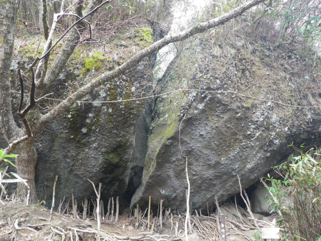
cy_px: 120
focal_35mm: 35
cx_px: 160
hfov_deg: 52.6
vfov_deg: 40.7
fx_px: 325
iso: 250
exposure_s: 1/60
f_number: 3.8
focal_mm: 6.2
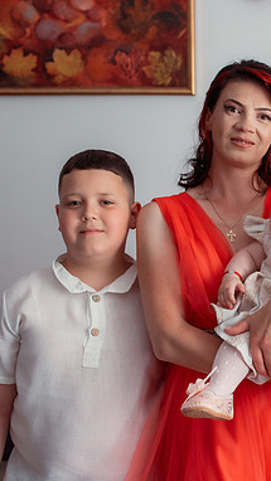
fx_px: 741
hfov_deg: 19.9
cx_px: 294
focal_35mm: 58
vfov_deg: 36.0
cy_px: 234
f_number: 4
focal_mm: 35
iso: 800
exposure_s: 1/250
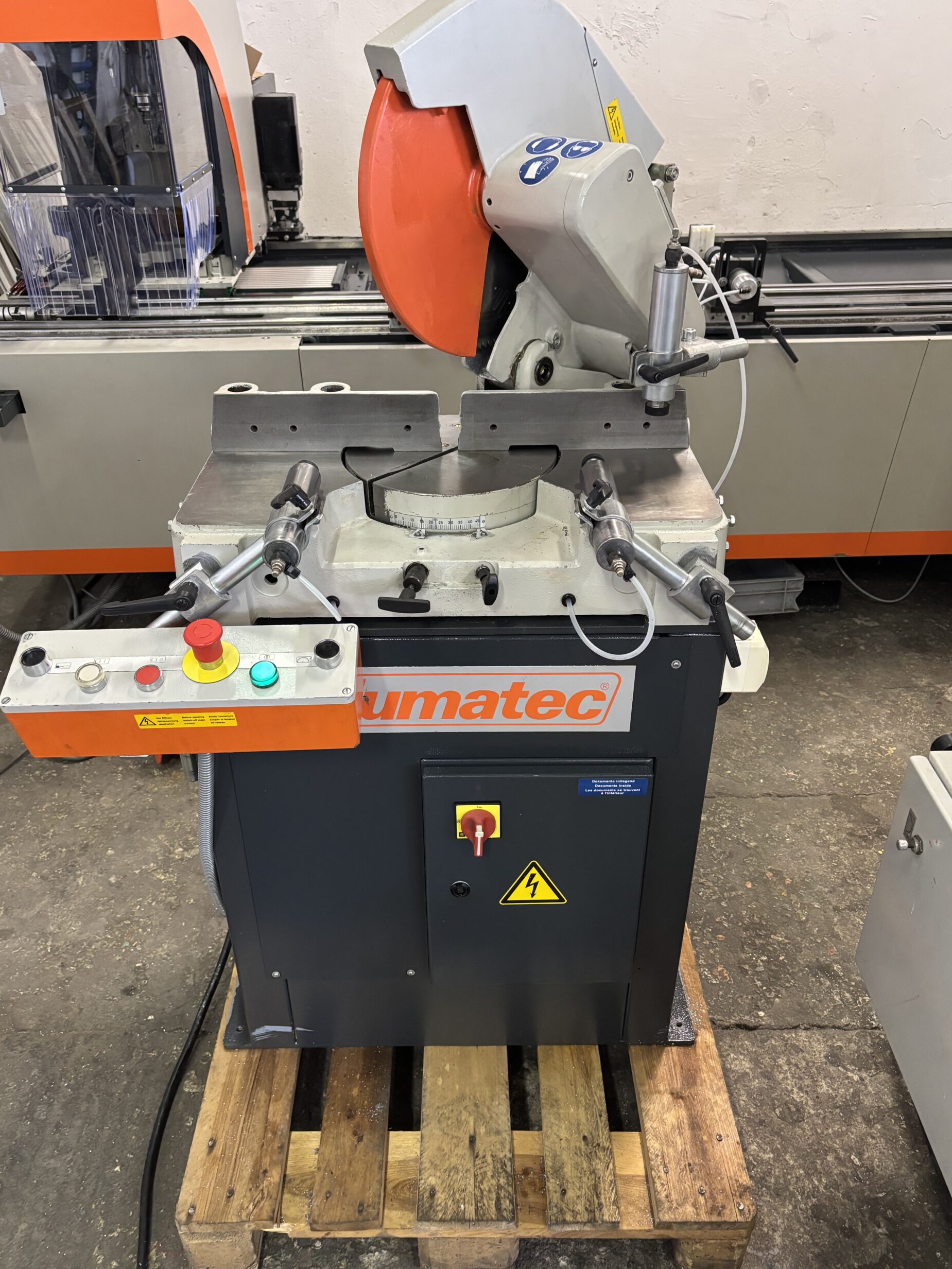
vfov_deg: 65.3
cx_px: 469
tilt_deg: -31.0
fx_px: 990
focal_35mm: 27
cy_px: 620
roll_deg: +0.1
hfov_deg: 51.4
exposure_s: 1/50
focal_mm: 5.96
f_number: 1.6
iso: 400
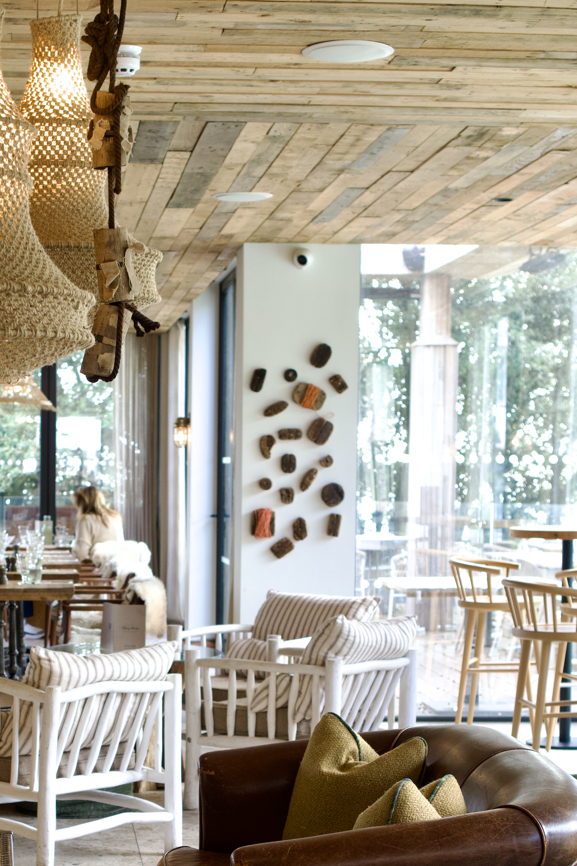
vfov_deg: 24.2
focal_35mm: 83
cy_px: 661
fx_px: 1990
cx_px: 126
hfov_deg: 16.4
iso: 320
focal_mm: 35
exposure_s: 1/60
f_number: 4
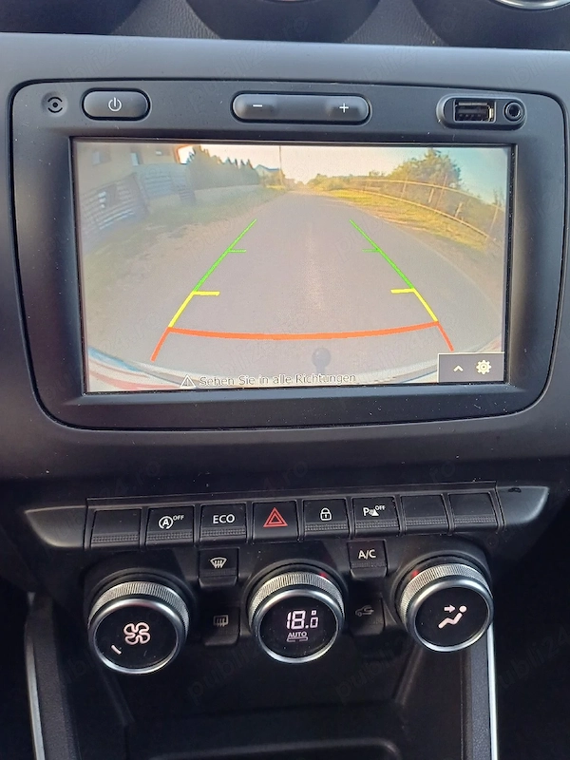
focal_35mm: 25
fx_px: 549
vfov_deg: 69.4
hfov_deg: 54.9
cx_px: 285
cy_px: 380
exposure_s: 1/50
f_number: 1.8
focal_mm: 4.65
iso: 125
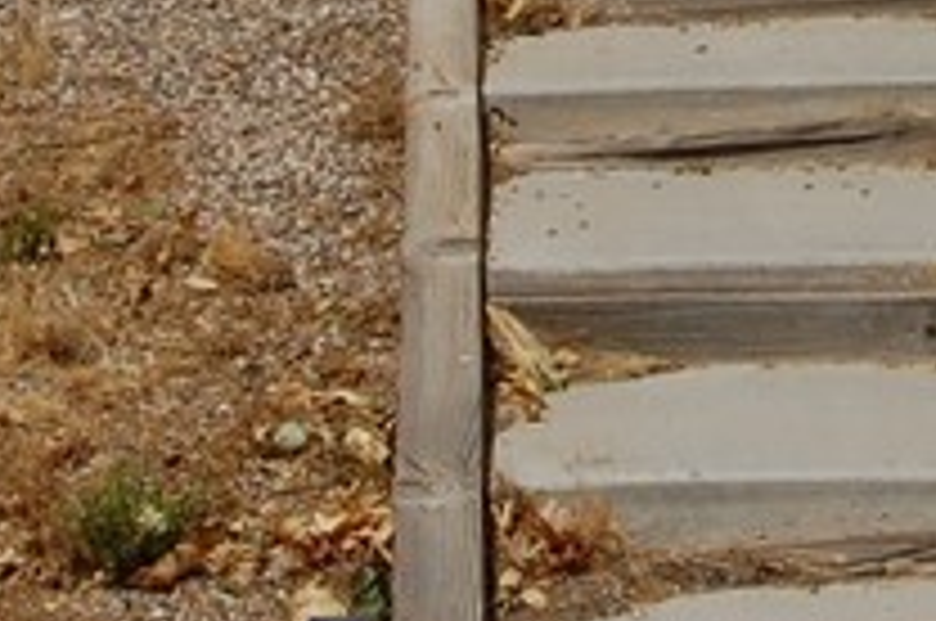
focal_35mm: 275
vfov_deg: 4.9
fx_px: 7129
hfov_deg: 7.4
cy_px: -634
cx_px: 1312
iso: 200
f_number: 13
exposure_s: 1/640
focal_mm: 35
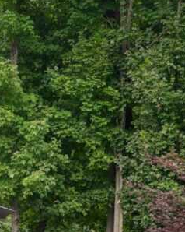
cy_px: 220
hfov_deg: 13.3
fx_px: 774
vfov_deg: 16.7
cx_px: -30
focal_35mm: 113
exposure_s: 1/15
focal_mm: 35
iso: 400
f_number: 8
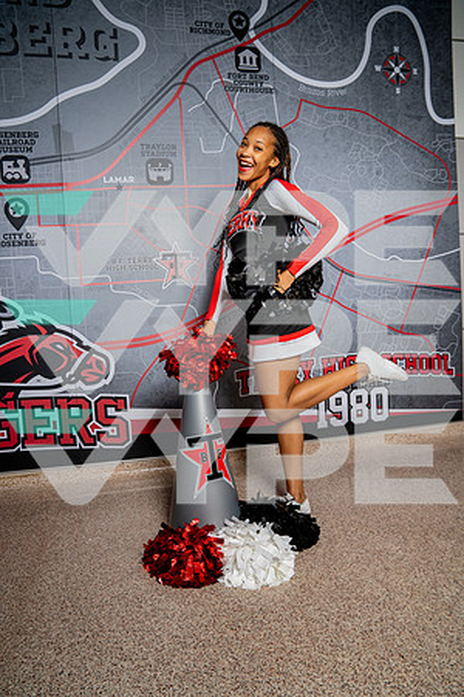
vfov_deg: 73.7
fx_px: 464
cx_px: 232
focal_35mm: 24
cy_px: 348
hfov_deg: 53.1
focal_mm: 24
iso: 100
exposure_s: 1/250
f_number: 4.5
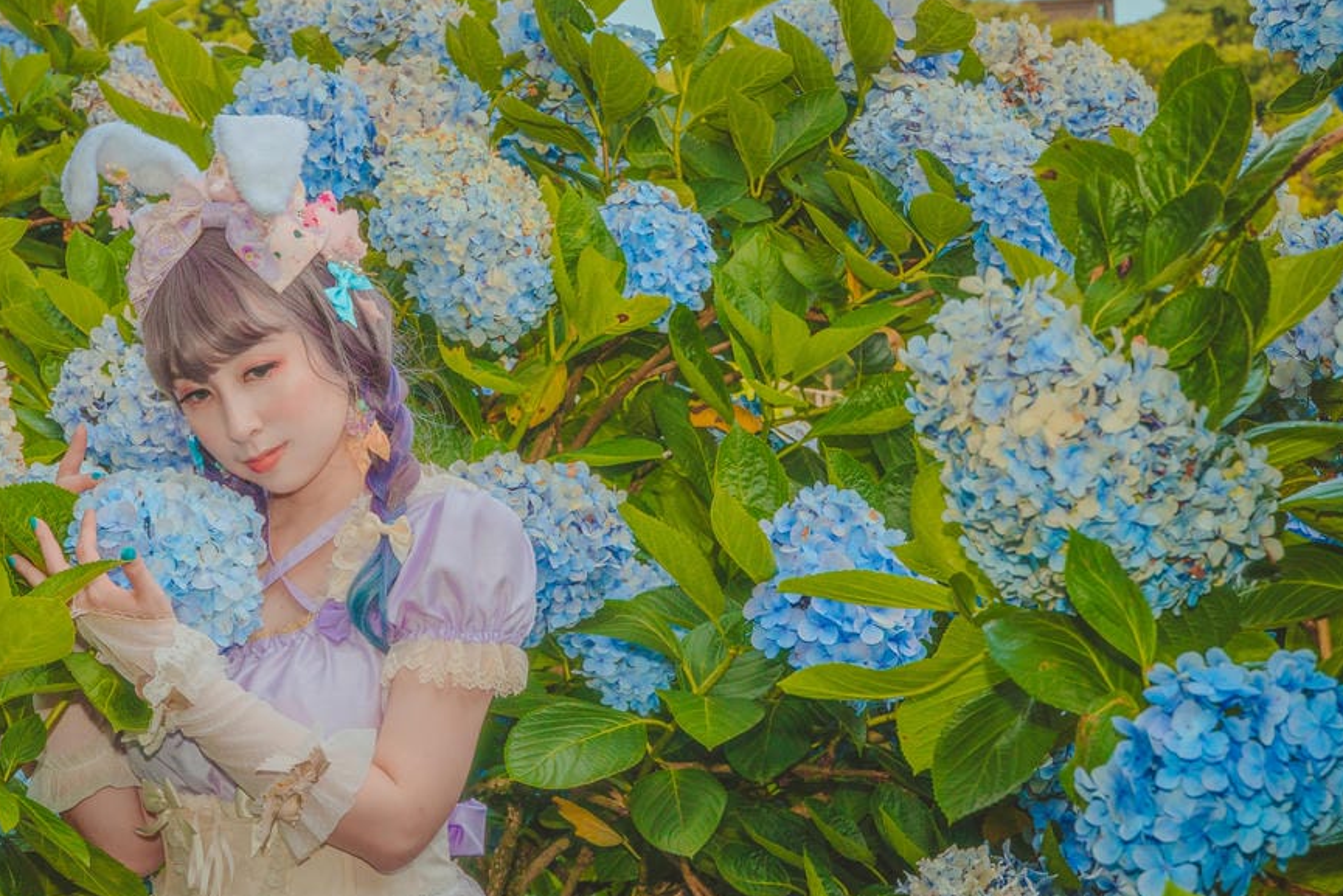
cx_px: 469
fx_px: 3880
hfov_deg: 19.6
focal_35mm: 104
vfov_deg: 13.2
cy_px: 534
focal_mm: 75
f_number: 14
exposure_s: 1/200
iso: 320
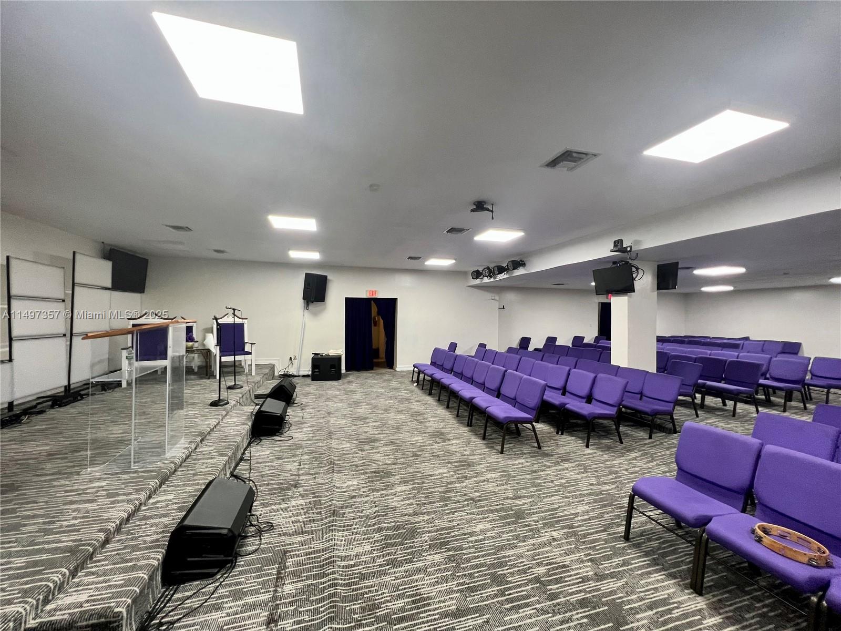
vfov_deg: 89.9
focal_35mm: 13
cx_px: 420
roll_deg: -0.8
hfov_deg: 106.2
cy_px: 316
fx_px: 316
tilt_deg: +0.1
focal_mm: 1.57
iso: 200
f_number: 1.8
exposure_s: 1/60
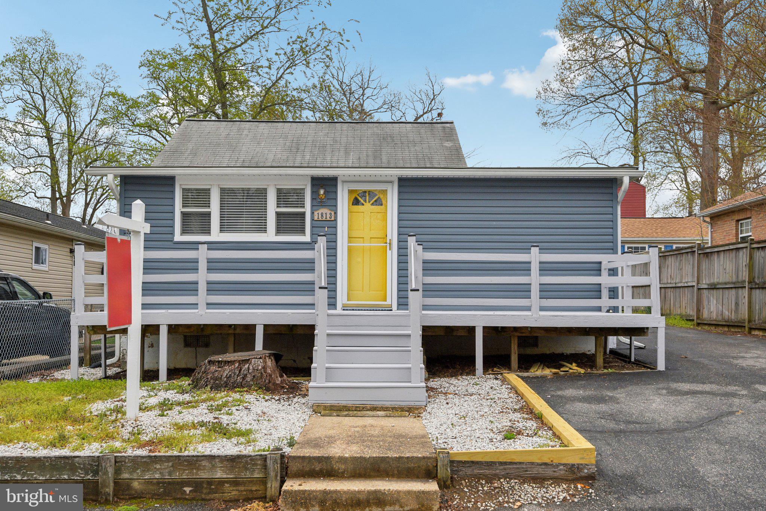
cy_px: 256
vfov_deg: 37.9
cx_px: 383
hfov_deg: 54.4
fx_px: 745
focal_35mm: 35
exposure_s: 1/1250
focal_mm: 35
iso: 400
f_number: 8
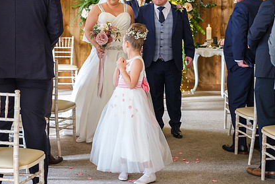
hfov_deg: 24.4
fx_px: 635
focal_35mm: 83
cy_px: 61
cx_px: 124
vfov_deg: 16.5
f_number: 2.8
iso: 3200
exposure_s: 1/160
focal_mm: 36.5
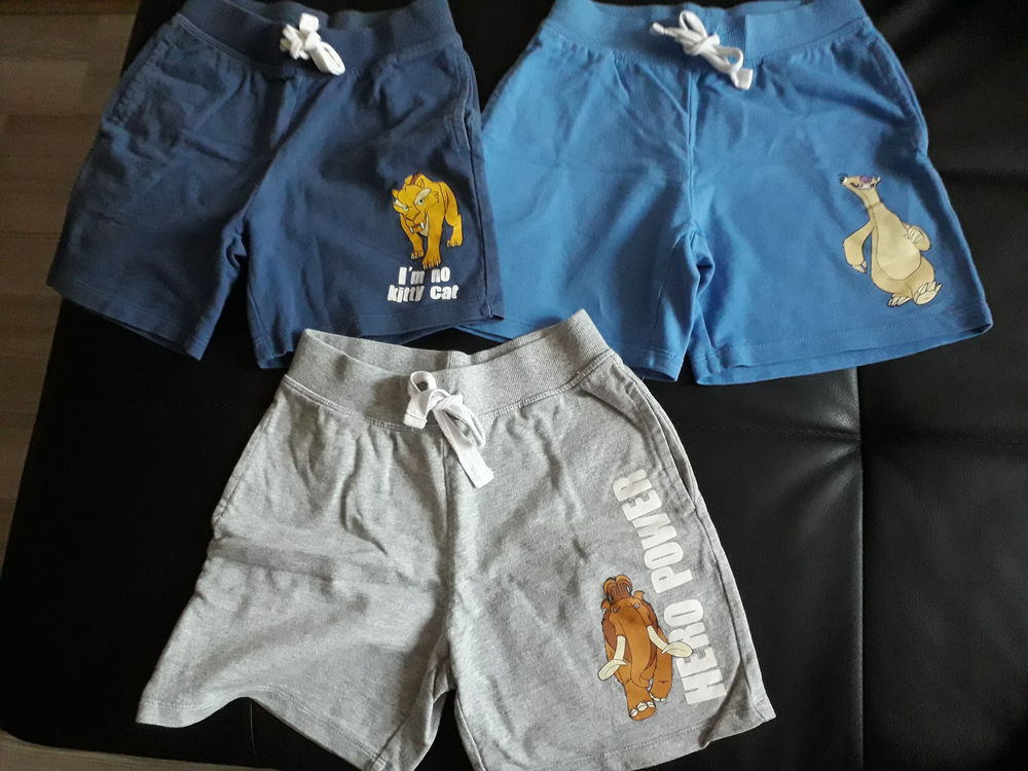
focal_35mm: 27
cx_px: 514
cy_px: 386
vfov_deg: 51.4
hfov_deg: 65.3
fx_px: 802
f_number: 1.9
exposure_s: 1/20
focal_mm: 3.6
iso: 400
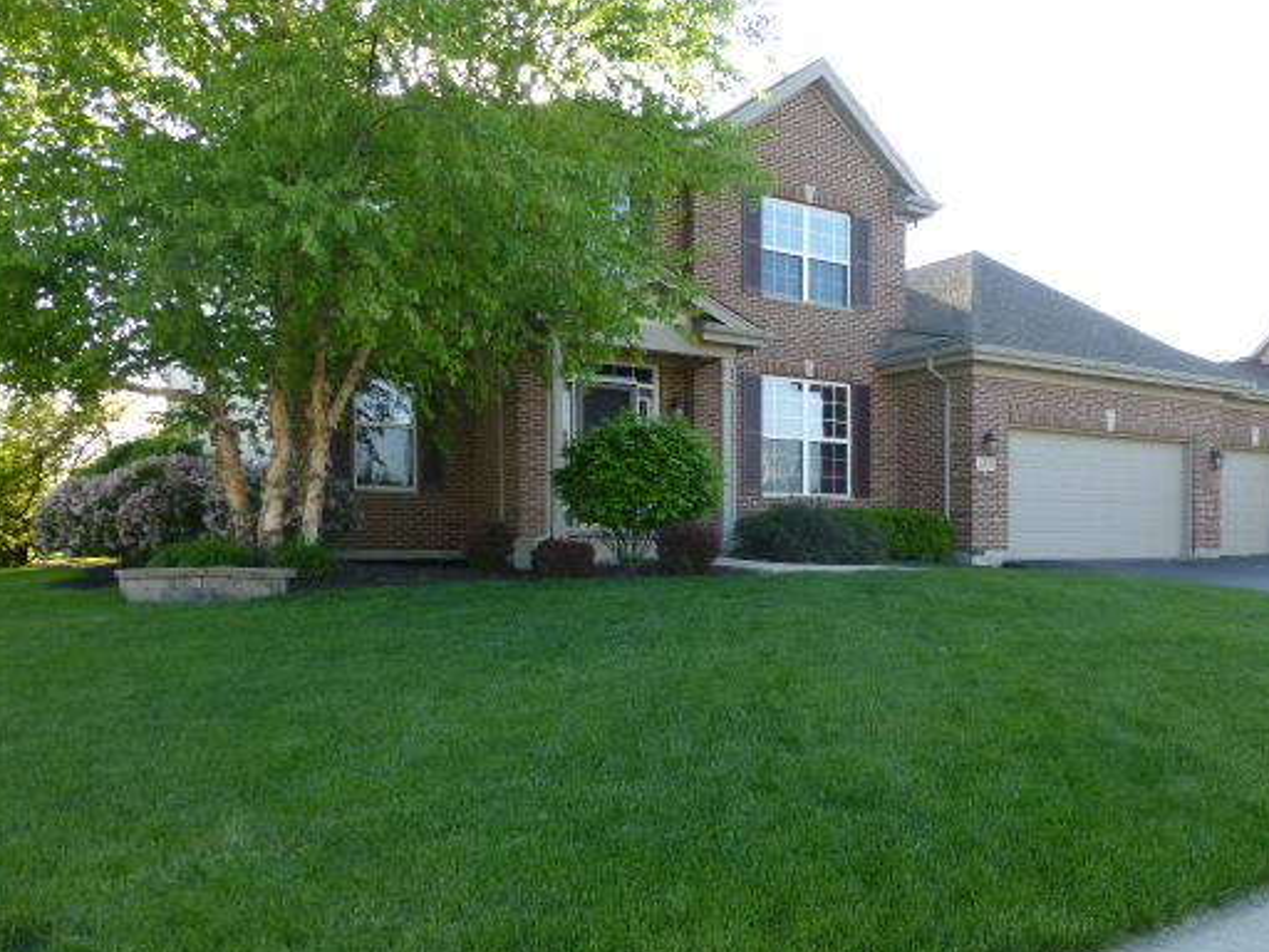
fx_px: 1100
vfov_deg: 46.4
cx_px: 783
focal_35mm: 30
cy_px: 588
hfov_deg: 59.3
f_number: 3.5
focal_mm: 4.3
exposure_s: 1/250
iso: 200
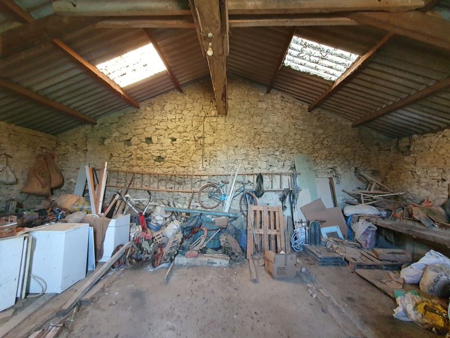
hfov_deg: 106.2
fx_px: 169
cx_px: 225
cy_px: 169
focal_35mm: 13
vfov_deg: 90.0
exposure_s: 1/33
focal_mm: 1.8
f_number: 2.2
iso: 400
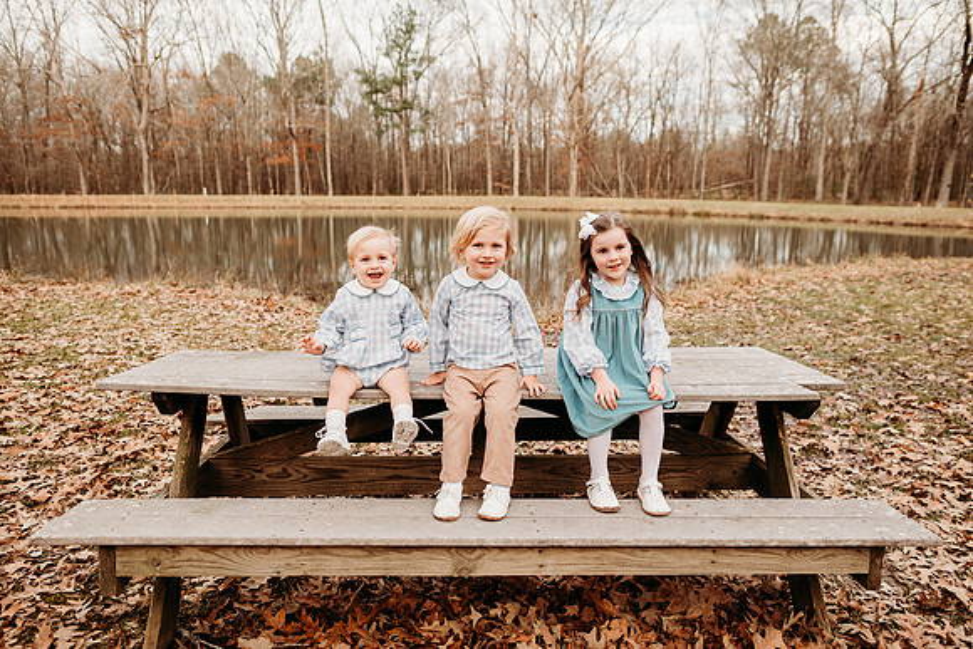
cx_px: 495
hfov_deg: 72.1
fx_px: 668
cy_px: 324
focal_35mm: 25
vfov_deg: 51.8
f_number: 3.2
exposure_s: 1/320
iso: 125
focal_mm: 24
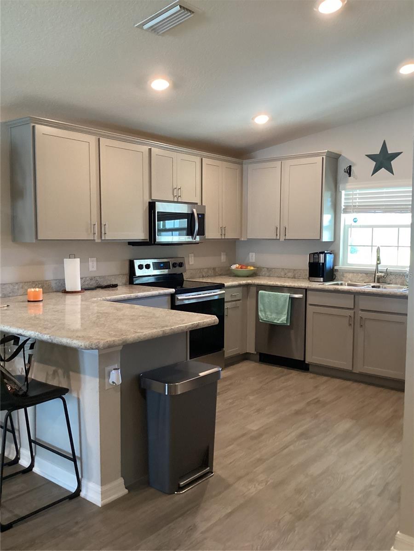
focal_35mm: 31
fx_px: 494
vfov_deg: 58.4
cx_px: 207
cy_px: 276
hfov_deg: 45.4
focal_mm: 3.3
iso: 320
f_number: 2.4
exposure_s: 1/60
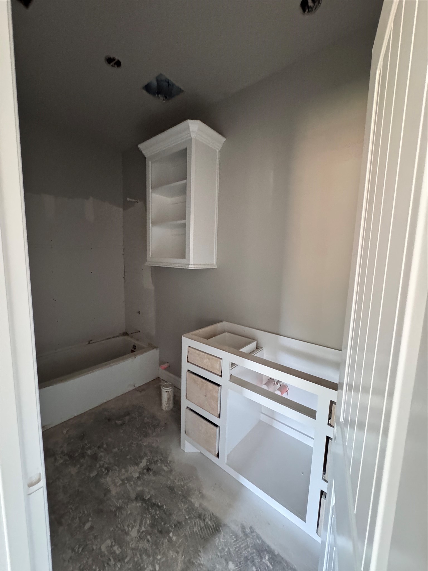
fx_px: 231
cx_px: 214
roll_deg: -1.1
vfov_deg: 102.1
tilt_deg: -7.2
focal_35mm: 14
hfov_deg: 85.7
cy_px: 286
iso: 1250
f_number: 2.2
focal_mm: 2.22
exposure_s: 1/60
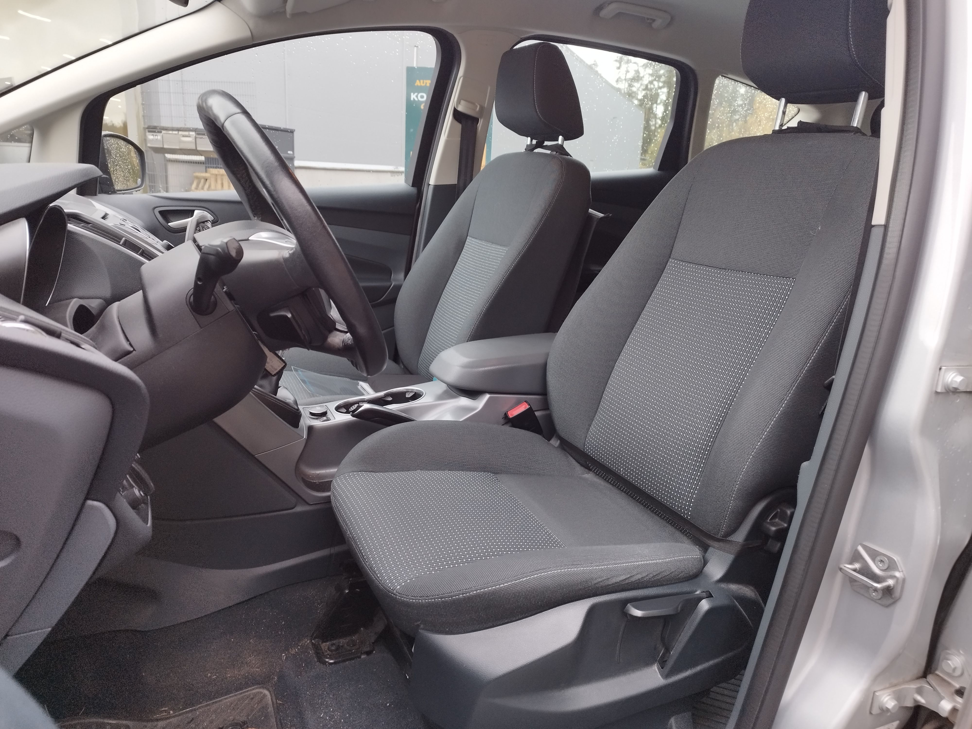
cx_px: 486
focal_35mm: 24
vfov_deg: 56.8
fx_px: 674
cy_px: 364
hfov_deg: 71.6
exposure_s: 1/50
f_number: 1.89
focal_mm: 5.89
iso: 90
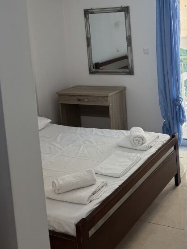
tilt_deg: -4.8
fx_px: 317
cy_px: 44
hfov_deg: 31.3
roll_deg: +3.1
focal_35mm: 44
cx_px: 169
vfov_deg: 40.8
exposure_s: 1/234
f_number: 1.78
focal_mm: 6.76
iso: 64
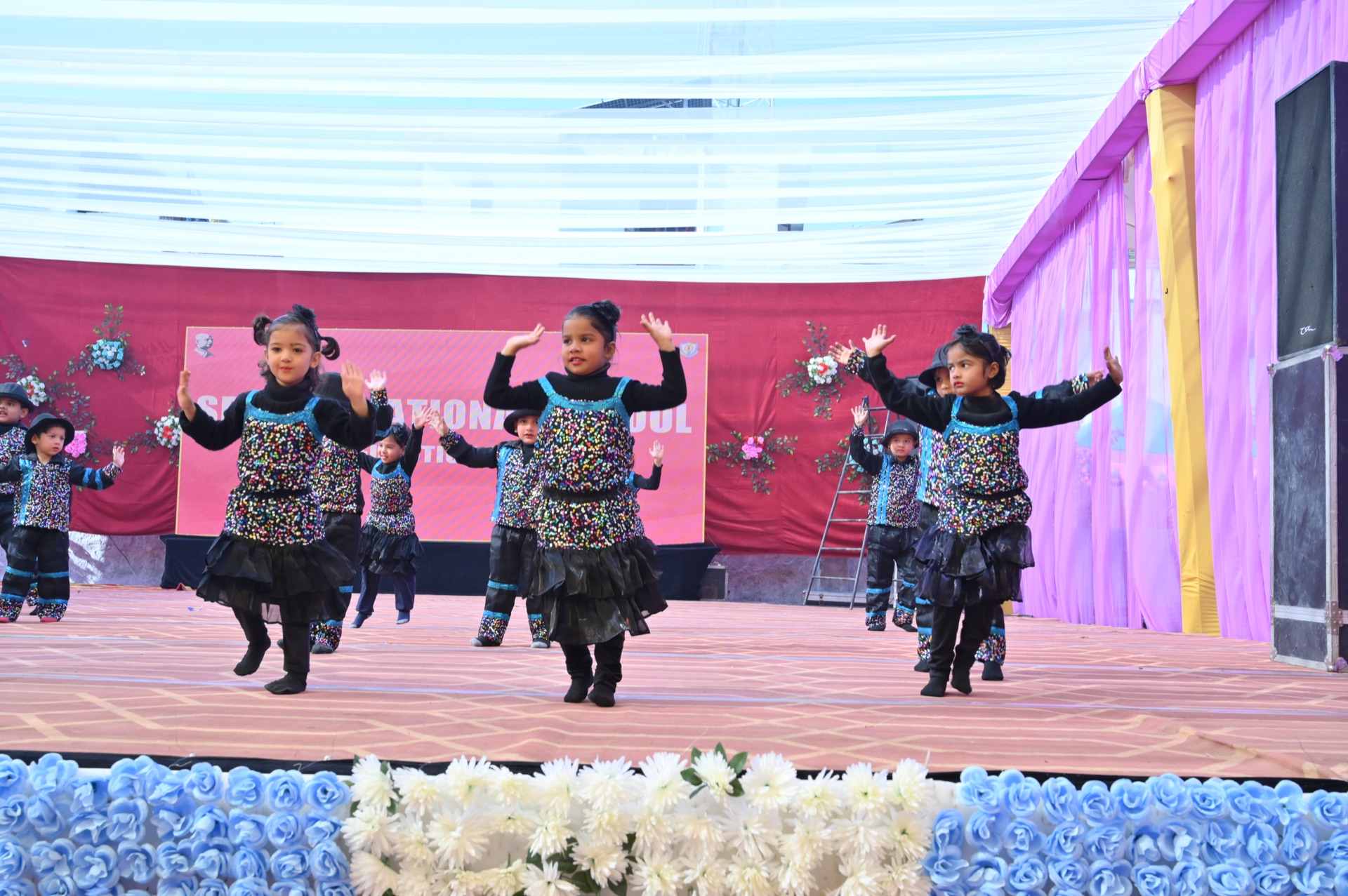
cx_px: 674
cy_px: 448
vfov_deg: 38.8
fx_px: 1272
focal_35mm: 34
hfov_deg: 55.8
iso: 125
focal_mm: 34
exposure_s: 1/200
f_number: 6.3
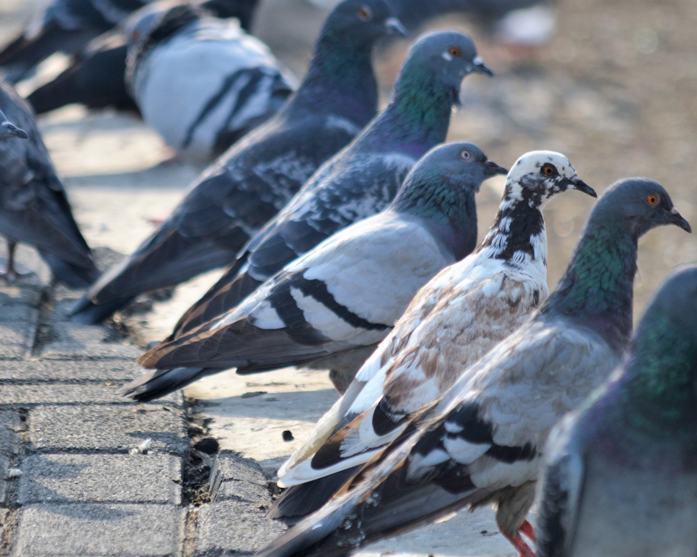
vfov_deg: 3.6
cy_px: 235
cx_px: 300
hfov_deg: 4.5
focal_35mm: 427
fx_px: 8808
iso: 200
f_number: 5.6
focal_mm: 200
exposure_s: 1/500
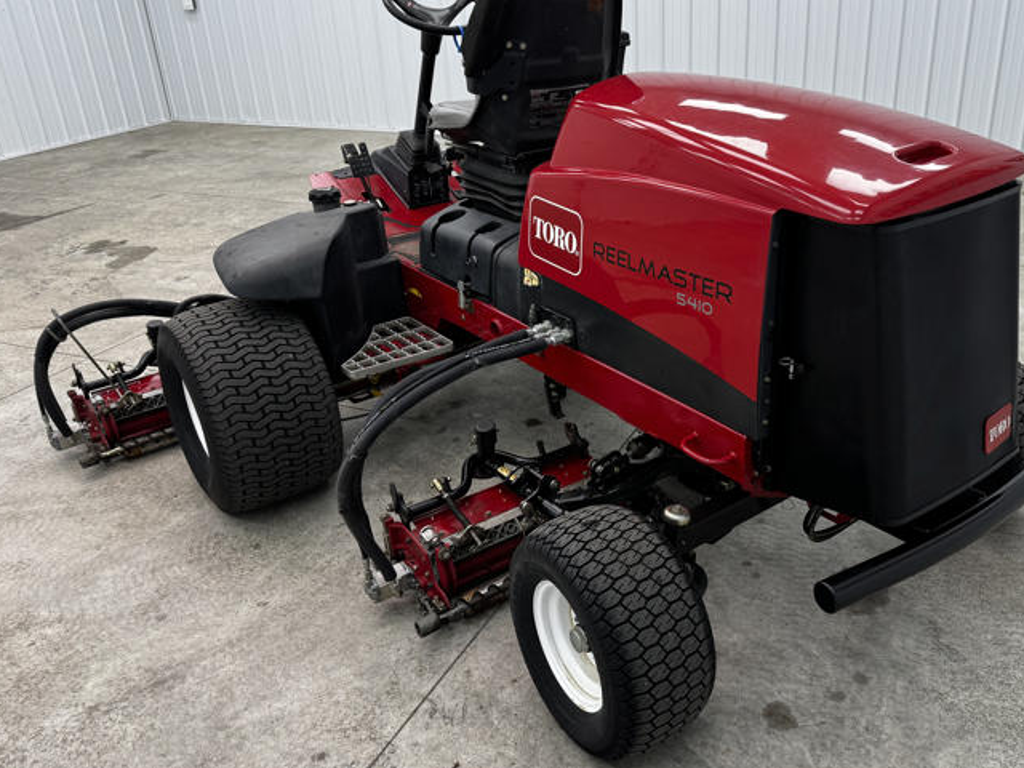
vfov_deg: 46.8
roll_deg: +1.8
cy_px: 363
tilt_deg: -25.6
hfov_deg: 59.7
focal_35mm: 30
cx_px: 594
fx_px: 887
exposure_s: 1/120
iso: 125
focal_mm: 6.76
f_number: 1.78
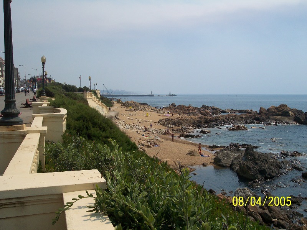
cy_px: 115
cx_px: 154
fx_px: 337
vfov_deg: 37.7
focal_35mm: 38
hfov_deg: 49.0
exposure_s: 1/1000
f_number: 4.8
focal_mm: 8
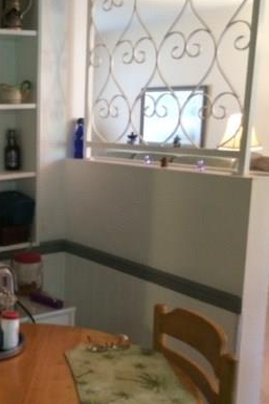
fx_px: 561
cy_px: 232
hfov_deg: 25.4
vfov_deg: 39.5
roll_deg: +0.7
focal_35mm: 50
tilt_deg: -11.3
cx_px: -10
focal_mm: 4.15
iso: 320
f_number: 2.2
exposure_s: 1/30
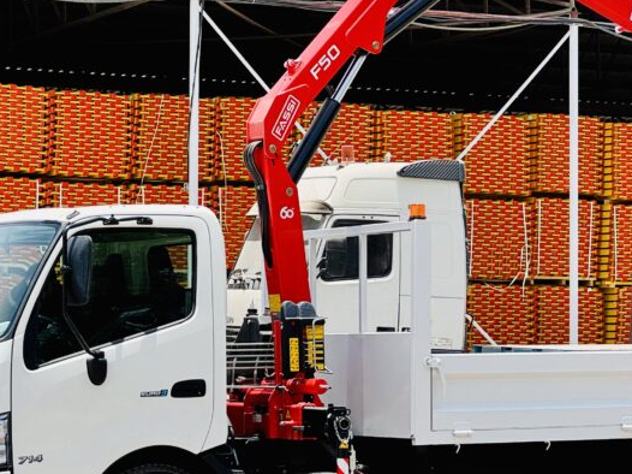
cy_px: 294
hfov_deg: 13.1
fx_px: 2737
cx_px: 428
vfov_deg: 9.9
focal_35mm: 150
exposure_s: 1/747
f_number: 2.8
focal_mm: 9
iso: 25
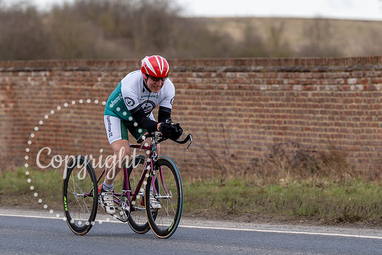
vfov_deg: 5.8
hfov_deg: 8.6
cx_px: 158
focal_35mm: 238
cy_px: 79
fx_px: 2528
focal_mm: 163
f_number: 3.5
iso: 160
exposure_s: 1/800
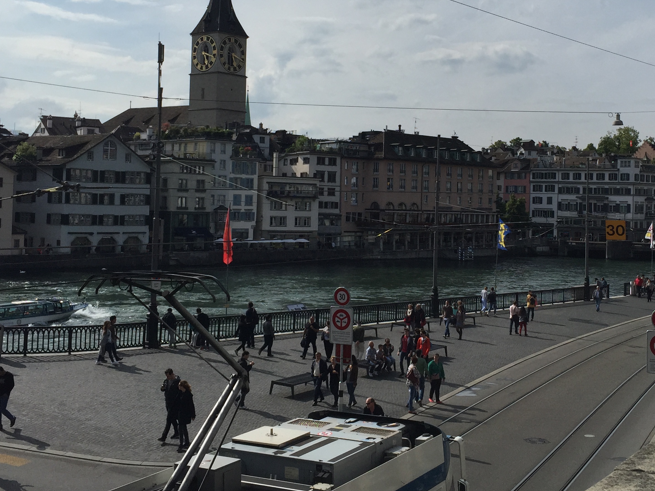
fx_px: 927
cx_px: 393
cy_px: 188
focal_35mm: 49
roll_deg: -2.0
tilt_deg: +1.2
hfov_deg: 38.7
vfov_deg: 29.6
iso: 32
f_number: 2.2
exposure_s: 1/4950
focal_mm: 4.15
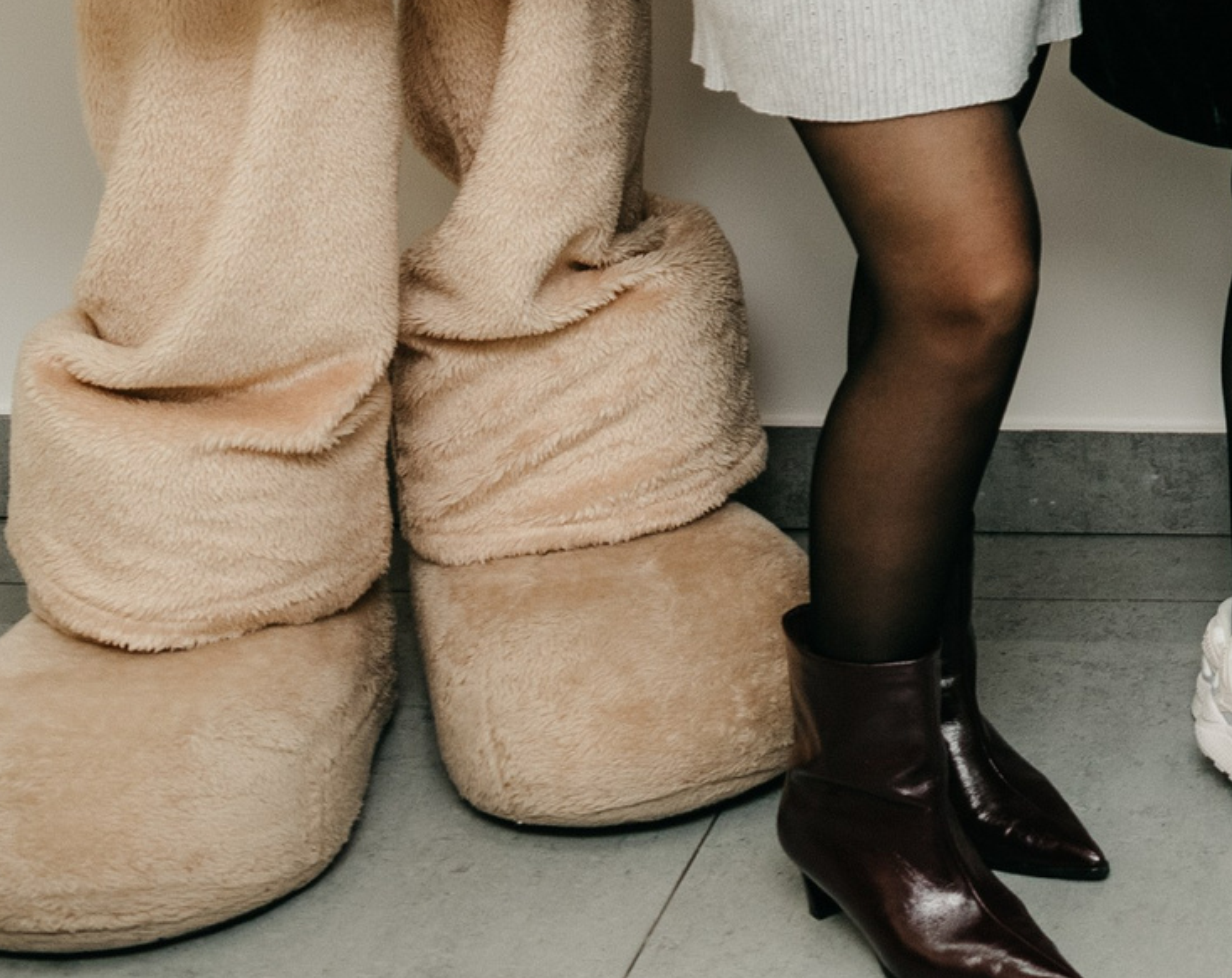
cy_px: -547
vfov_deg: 14.4
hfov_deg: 17.1
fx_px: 3563
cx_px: 1999
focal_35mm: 98
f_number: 4
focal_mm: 24
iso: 160
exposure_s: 1/160
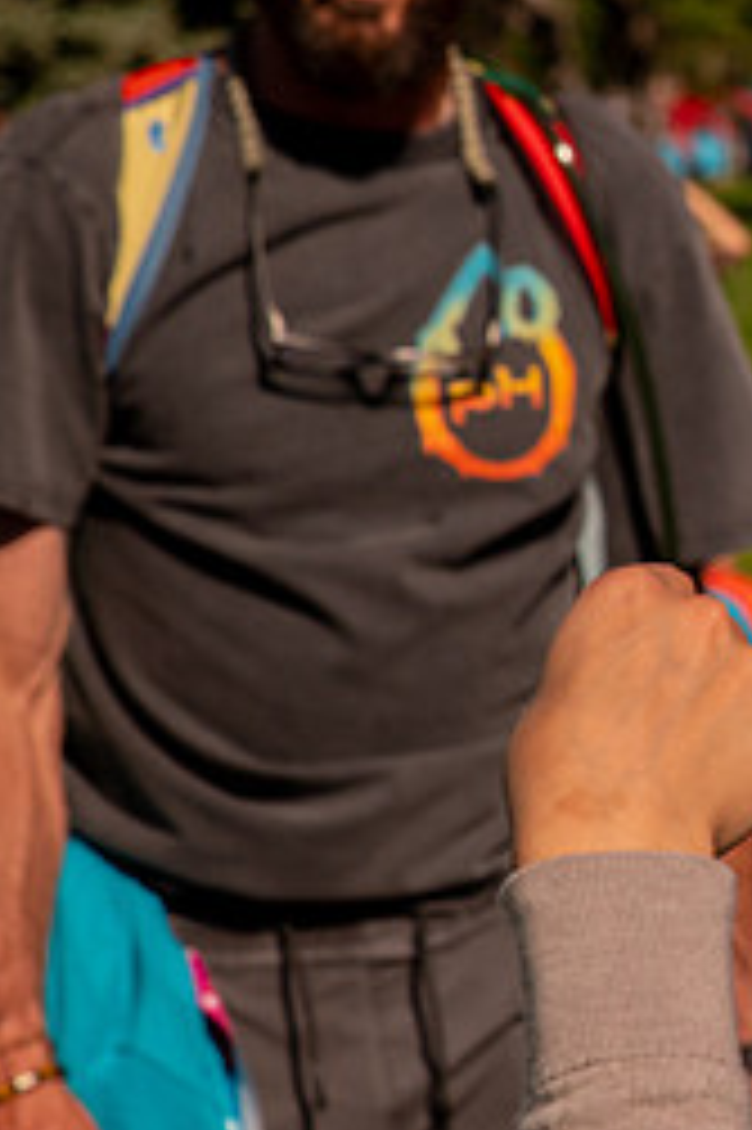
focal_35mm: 284
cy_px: 445
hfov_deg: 4.8
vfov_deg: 7.3
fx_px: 8910
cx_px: 1490
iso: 800
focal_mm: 105
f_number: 11
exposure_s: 1/1600
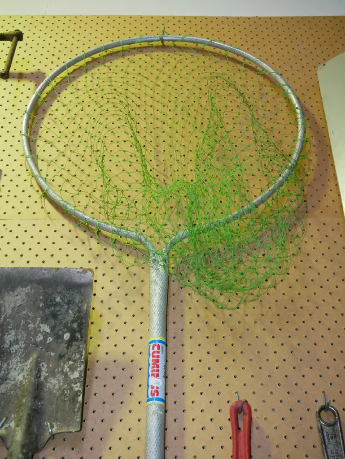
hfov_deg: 31.5
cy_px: 230
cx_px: 172
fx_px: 611
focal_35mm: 46
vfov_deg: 41.2
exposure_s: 1/160
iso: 3200
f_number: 5.6
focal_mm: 23
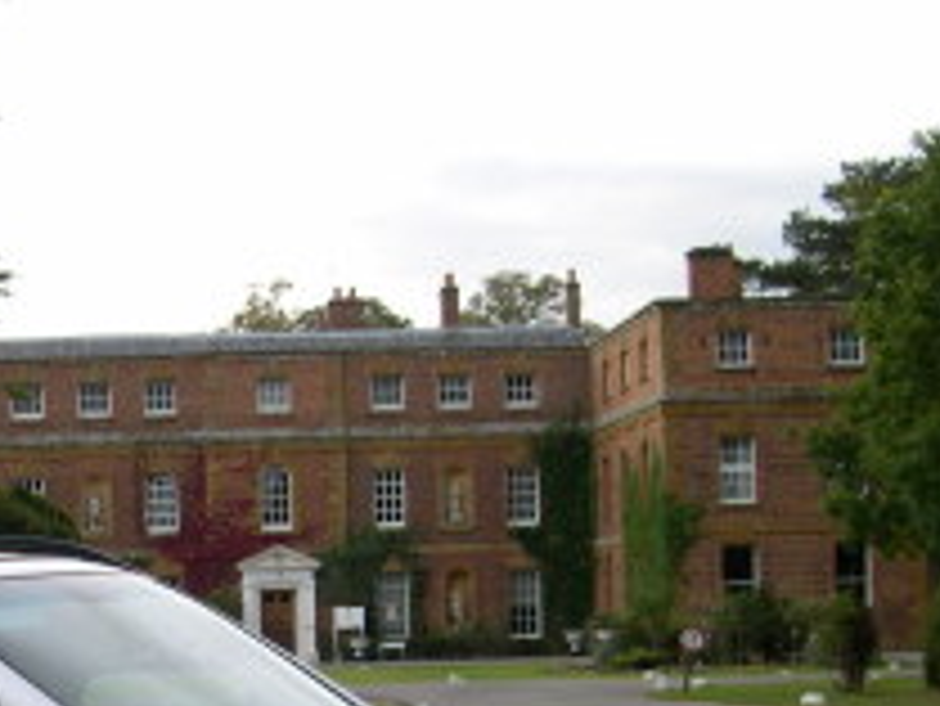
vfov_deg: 15.7
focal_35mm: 93
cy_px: 679
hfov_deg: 20.0
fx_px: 2527
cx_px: -117
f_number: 2.8
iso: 100
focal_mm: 8
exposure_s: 1/330
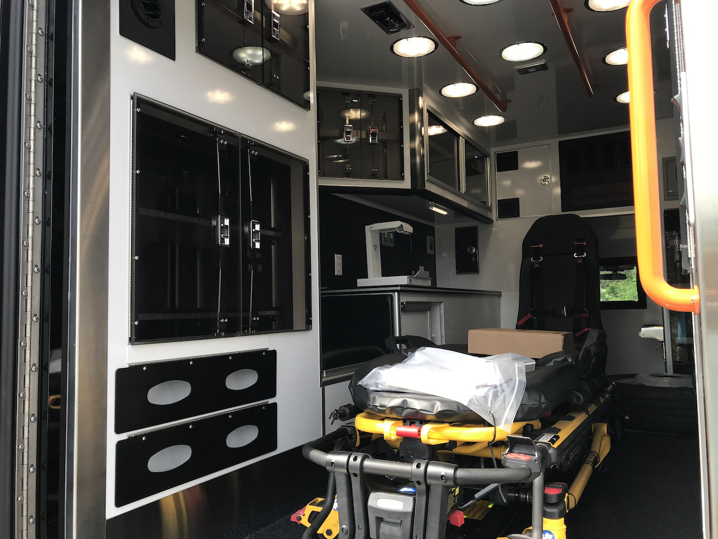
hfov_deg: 63.4
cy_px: 270
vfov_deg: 49.7
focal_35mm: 28
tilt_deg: +2.3
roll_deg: +0.2
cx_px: 359
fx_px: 581
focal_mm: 3.99
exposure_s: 1/429
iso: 20
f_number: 1.8
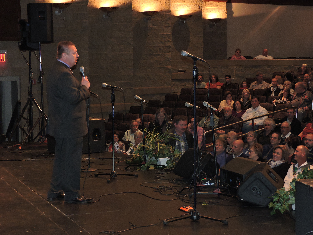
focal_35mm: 75
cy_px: 118
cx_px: 156
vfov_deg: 19.6
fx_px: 678
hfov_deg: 26.0
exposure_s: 1/50
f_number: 3.9
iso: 800
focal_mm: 13.4
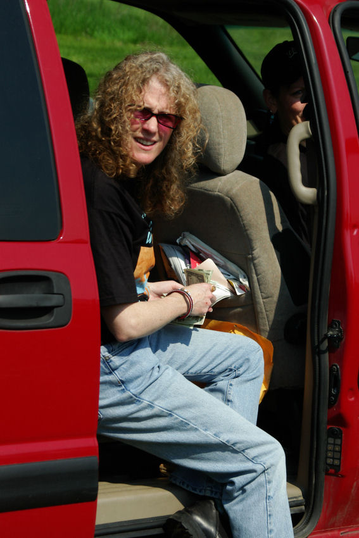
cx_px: 180
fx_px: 1794
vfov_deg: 17.1
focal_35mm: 120
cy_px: 269
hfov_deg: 11.4
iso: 200
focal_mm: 80
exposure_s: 1/500
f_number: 11
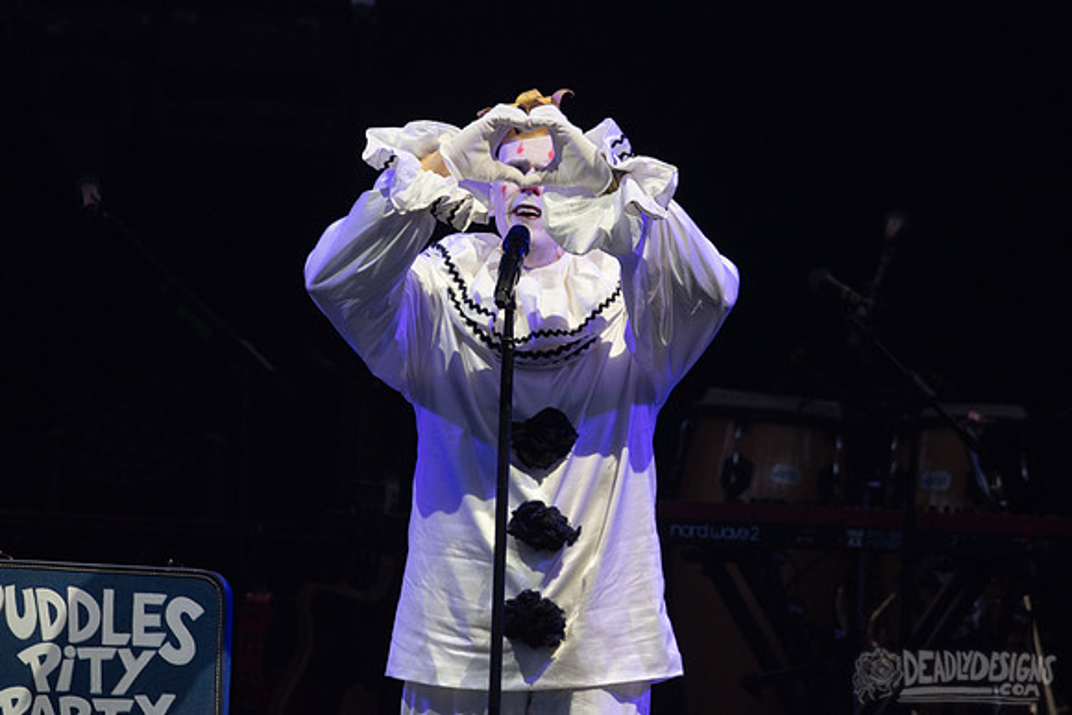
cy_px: 229
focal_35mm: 824
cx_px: 735
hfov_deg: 2.5
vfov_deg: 1.7
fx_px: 24550
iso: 1000
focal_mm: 600
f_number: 6.3
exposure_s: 1/500
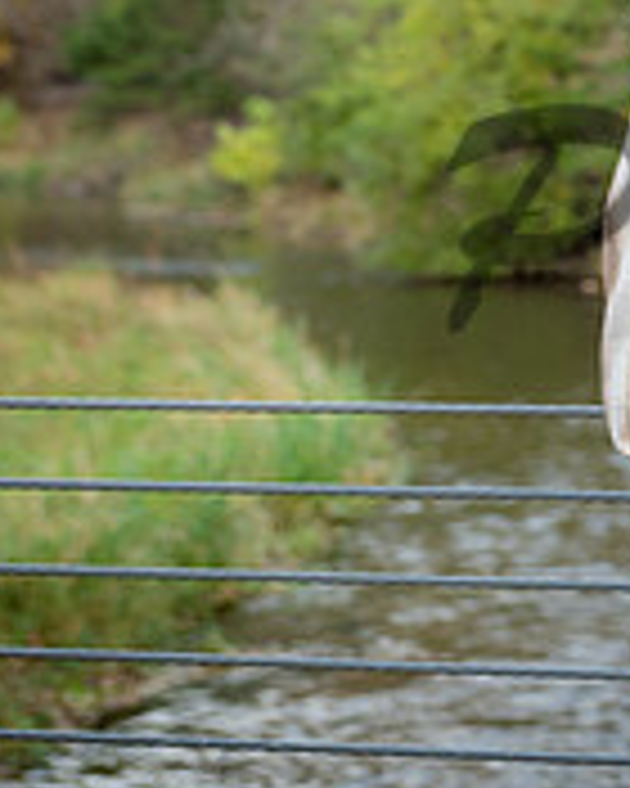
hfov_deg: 9.9
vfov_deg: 12.8
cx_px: 1098
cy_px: 25
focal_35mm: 149
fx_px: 3473
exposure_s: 1/125
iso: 200
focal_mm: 48
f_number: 3.5
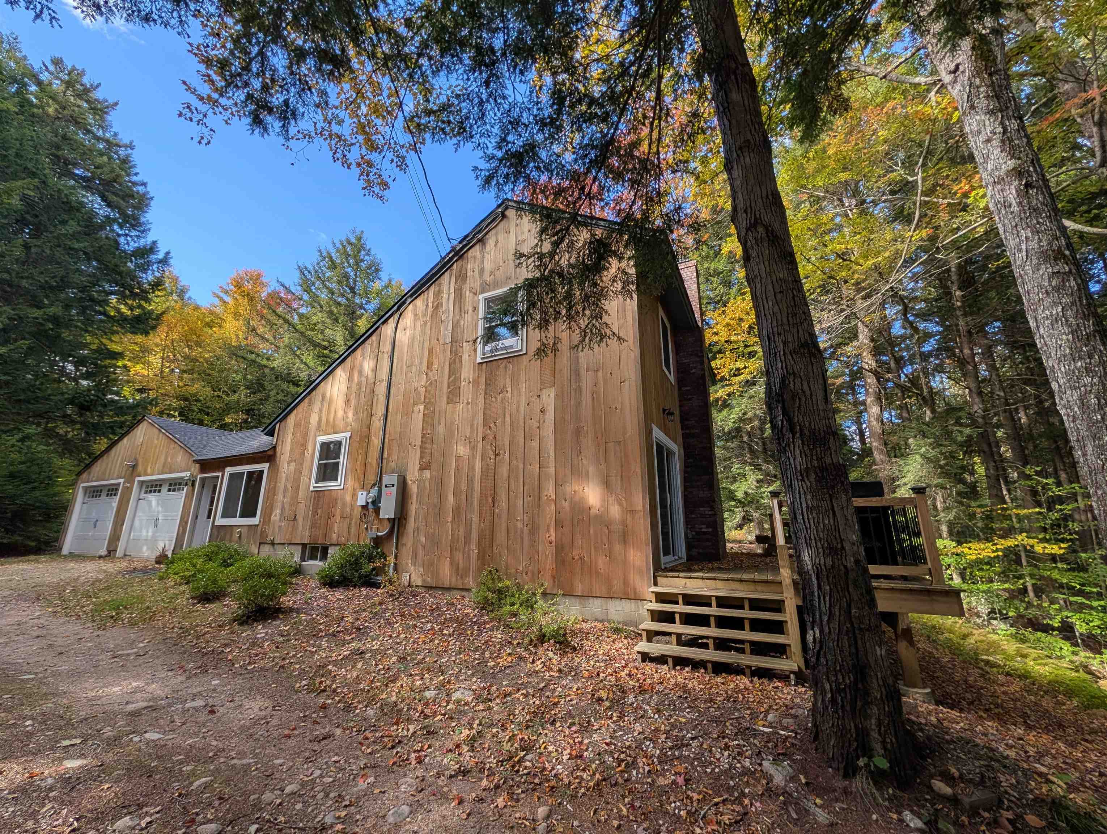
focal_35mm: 12
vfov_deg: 94.6
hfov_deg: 110.5
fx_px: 384
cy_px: 417
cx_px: 554
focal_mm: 2.02
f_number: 1.7
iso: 56
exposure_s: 1/943
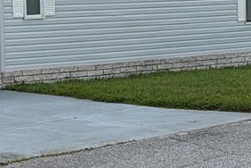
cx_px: -50
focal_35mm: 115
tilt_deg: -4.2
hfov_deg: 17.0
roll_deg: +2.4
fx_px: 802
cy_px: 71
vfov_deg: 11.9
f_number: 1.6
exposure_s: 1/1706
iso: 50
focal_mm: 5.96
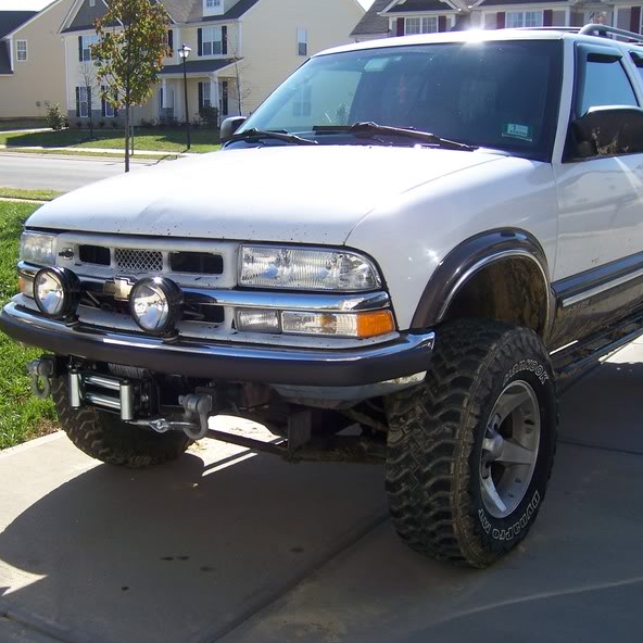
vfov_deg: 39.2
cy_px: 322
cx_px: 235
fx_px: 904
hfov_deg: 38.9
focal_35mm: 43
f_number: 2.8
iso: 80
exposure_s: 1/800
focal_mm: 6.2
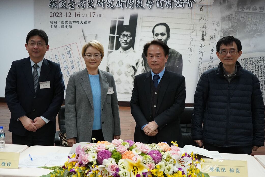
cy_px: 79
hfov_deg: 42.7
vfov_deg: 29.2
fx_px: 339
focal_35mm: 46
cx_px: 120
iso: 6400
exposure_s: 1/320
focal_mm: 40
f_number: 5.6
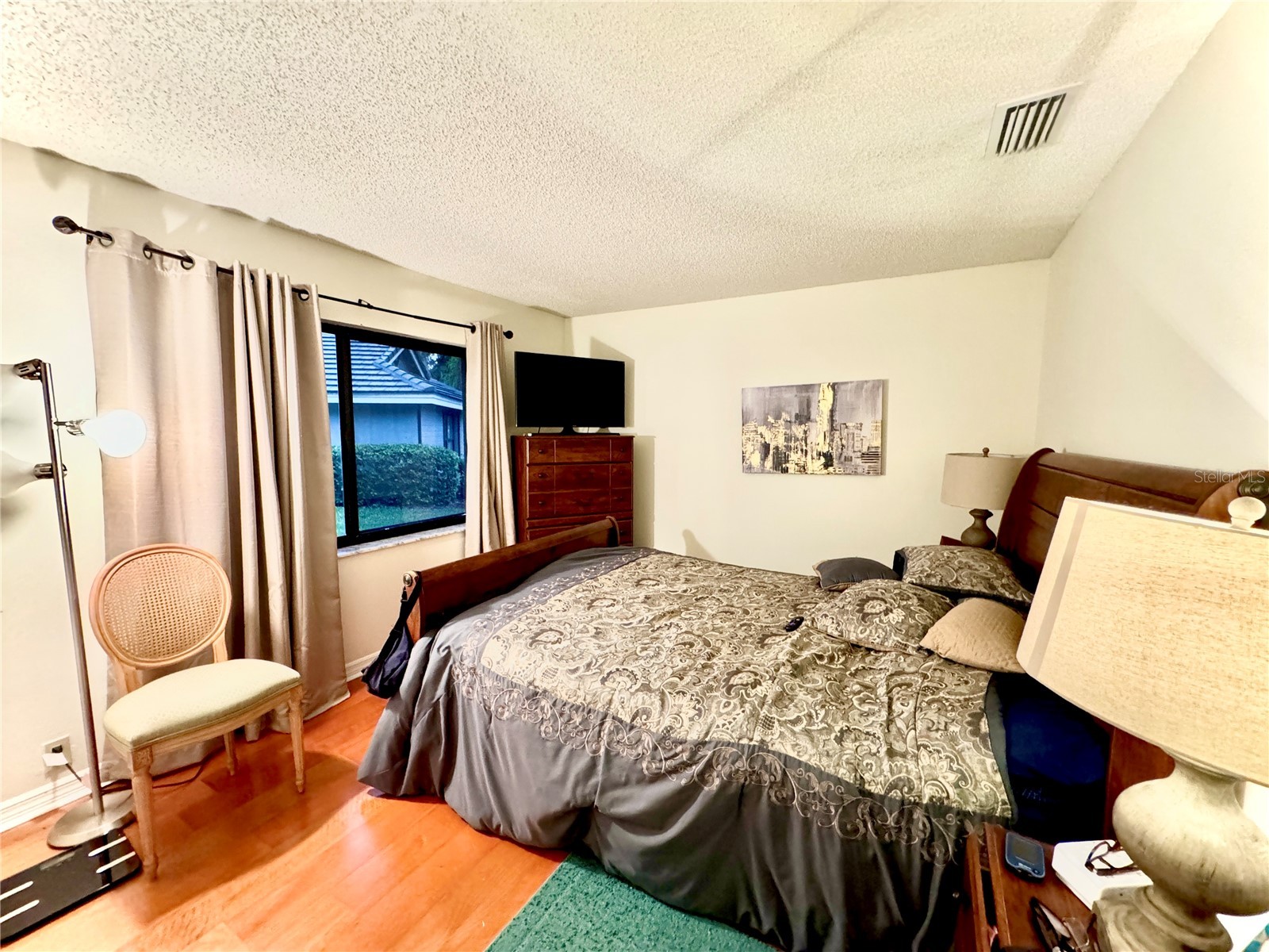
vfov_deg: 85.7
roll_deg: -0.8
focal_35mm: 14
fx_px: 513
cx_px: 634
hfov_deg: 102.1
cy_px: 476
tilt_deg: -6.2
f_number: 2.2
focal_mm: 2.22
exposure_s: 1/60
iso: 1000
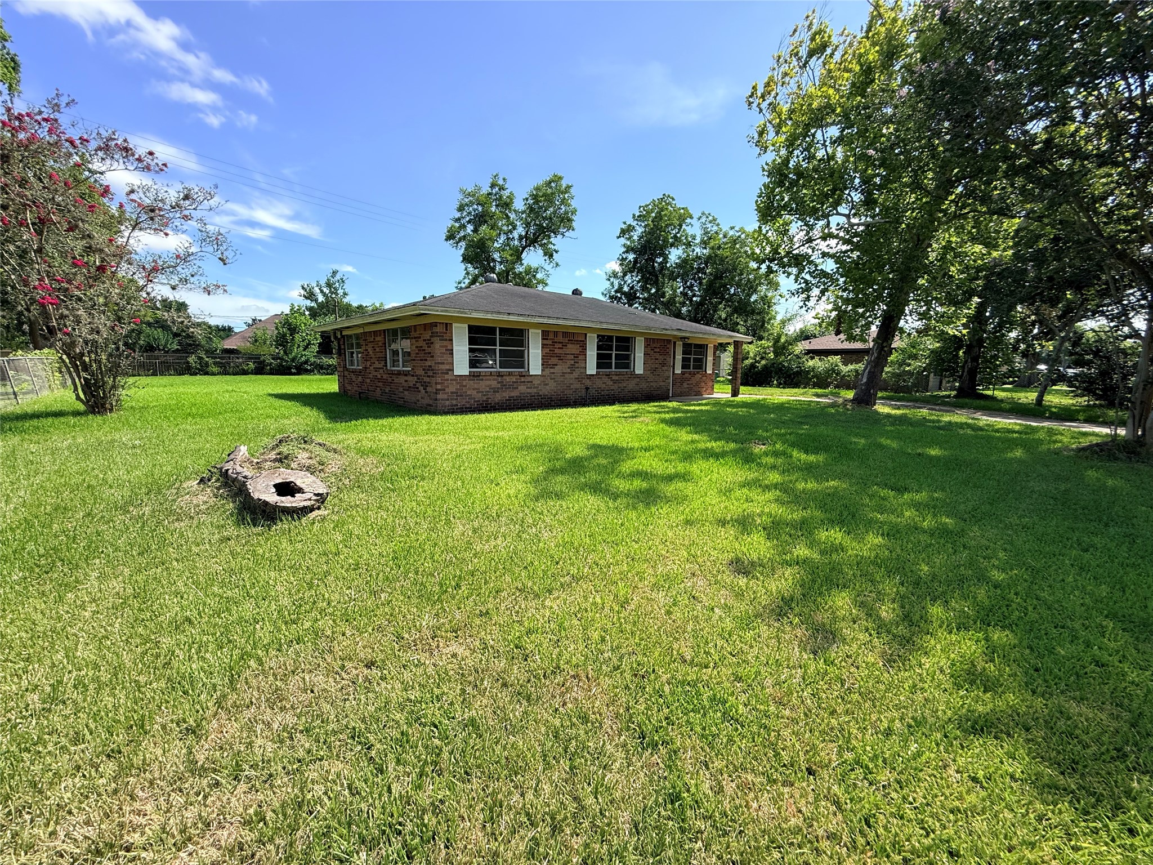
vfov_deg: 85.7
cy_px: 432
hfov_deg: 102.1
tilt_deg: -8.6
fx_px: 466
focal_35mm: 14
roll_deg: -1.2
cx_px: 576
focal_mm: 2.22
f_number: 2.2
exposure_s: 1/985
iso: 64
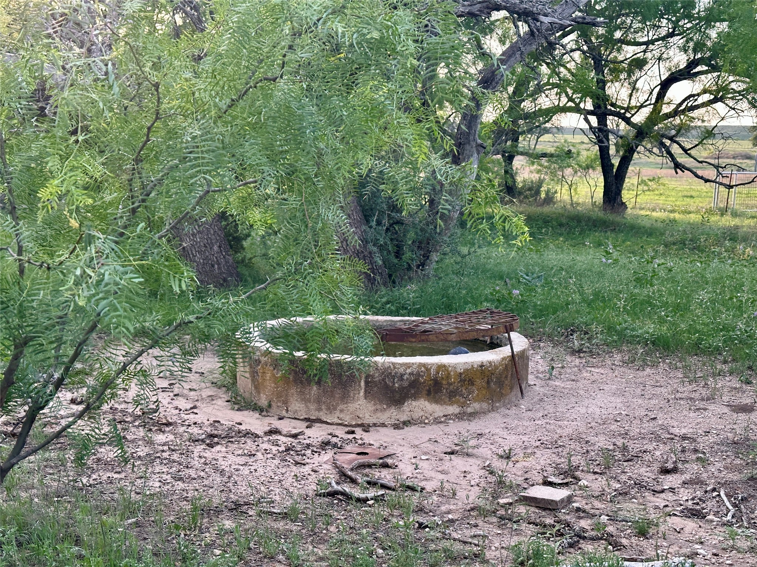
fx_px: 1050
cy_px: 284
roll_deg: -3.2
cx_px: 378
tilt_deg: -7.8
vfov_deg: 30.3
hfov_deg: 39.7
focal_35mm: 48
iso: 64
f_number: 1.78
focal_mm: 6.86
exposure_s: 1/251
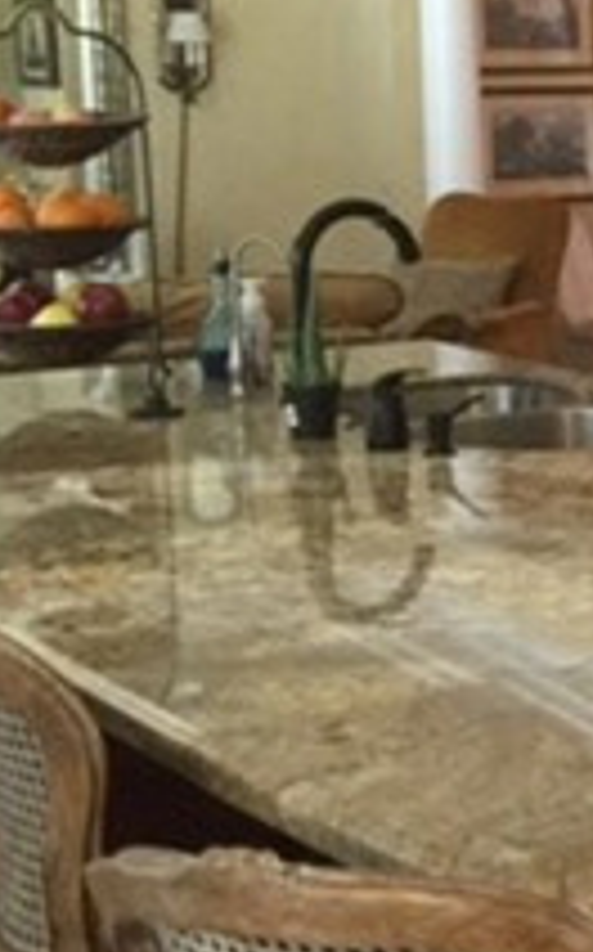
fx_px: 2411
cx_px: 1393
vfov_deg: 22.3
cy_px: 355
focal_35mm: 93
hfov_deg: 11.7
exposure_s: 1/15
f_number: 2.2
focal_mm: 4.15
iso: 100
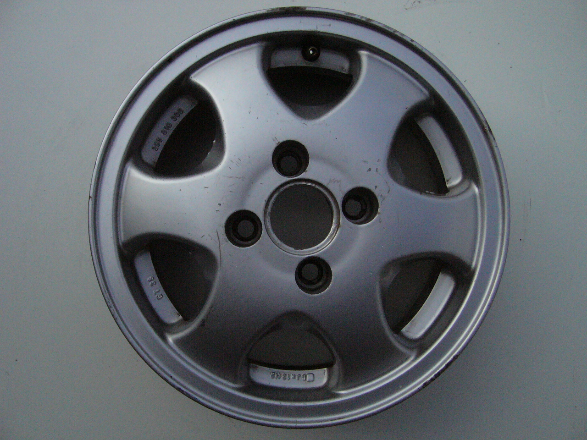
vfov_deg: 40.7
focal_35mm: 35
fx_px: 594
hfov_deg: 52.6
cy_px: 220
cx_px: 294
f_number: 5.6
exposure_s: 1/1600
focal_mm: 5.8
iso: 400
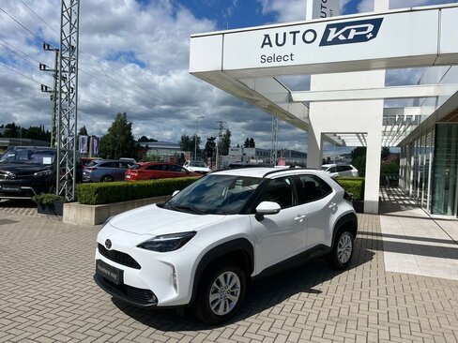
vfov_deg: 53.1
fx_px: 344
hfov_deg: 67.3
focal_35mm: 26
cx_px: 229
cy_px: 172
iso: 50
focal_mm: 5.1
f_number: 1.6
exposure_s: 1/9091
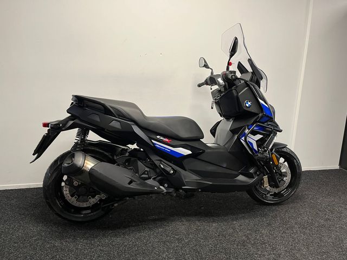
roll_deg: -1.8
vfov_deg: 53.1
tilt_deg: -9.8
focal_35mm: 26
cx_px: 174
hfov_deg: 67.3
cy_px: 130
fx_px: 261
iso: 80
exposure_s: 1/50
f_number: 1.6
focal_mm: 5.1
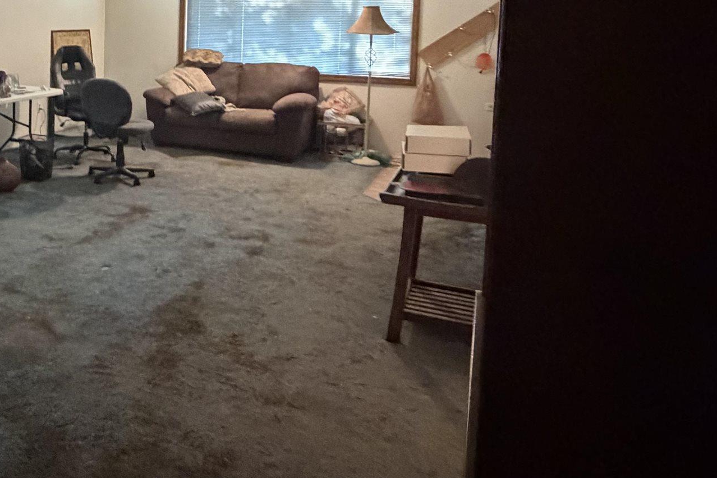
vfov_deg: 35.9
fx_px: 697
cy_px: 63
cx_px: 75
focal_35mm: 35
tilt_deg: -4.2
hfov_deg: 48.8
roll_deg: -1.0
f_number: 2.2
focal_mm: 2.22
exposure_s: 1/40
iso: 1250
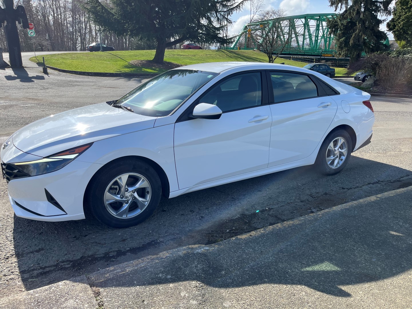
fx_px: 309
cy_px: 154
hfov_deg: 67.3
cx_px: 206
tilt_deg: -17.3
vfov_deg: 53.1
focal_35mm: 26
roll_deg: -0.2
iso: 50
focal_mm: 5.1
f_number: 1.6
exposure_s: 1/2137
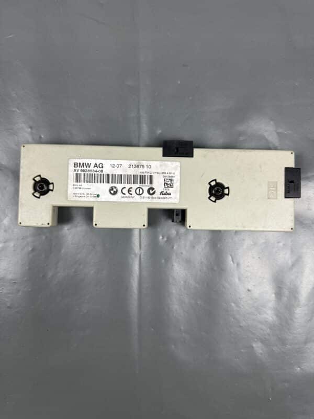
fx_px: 290
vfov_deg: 71.6
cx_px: 157
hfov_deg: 56.8
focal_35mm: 24
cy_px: 210
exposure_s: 1/100
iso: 100
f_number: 1.78
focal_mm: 6.86
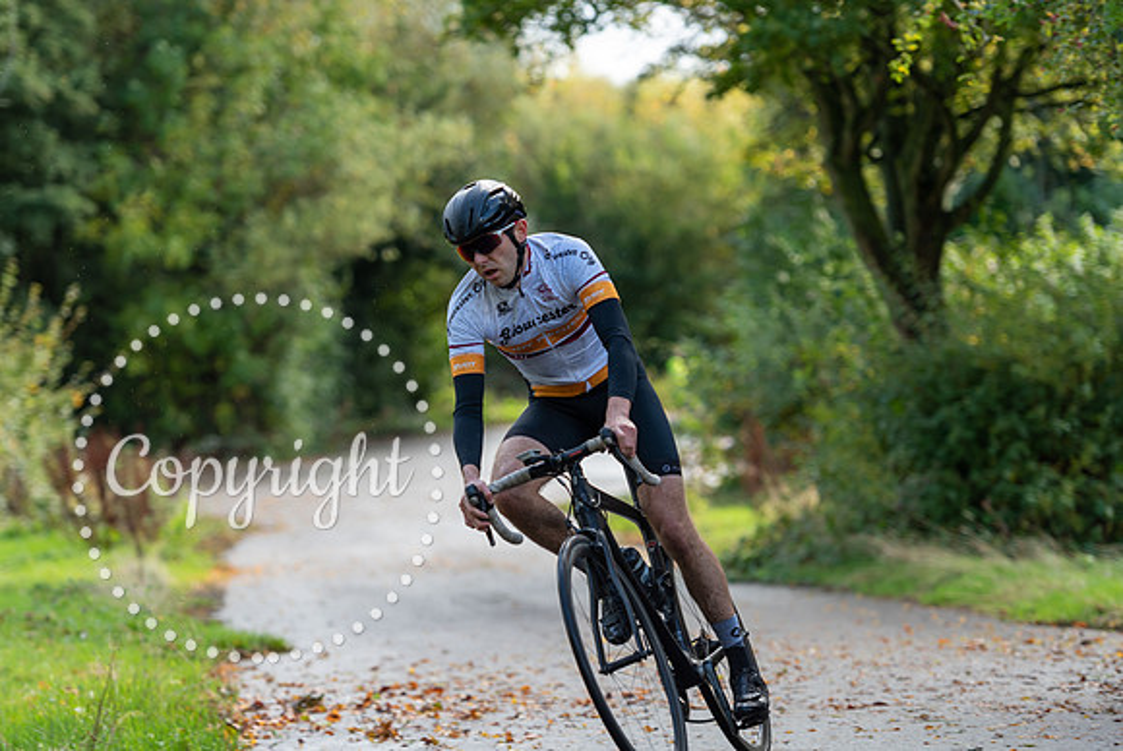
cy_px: 344
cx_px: 513
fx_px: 4239
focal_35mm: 136
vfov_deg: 10.1
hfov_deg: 15.1
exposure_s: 1/400
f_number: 3.2
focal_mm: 125
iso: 200
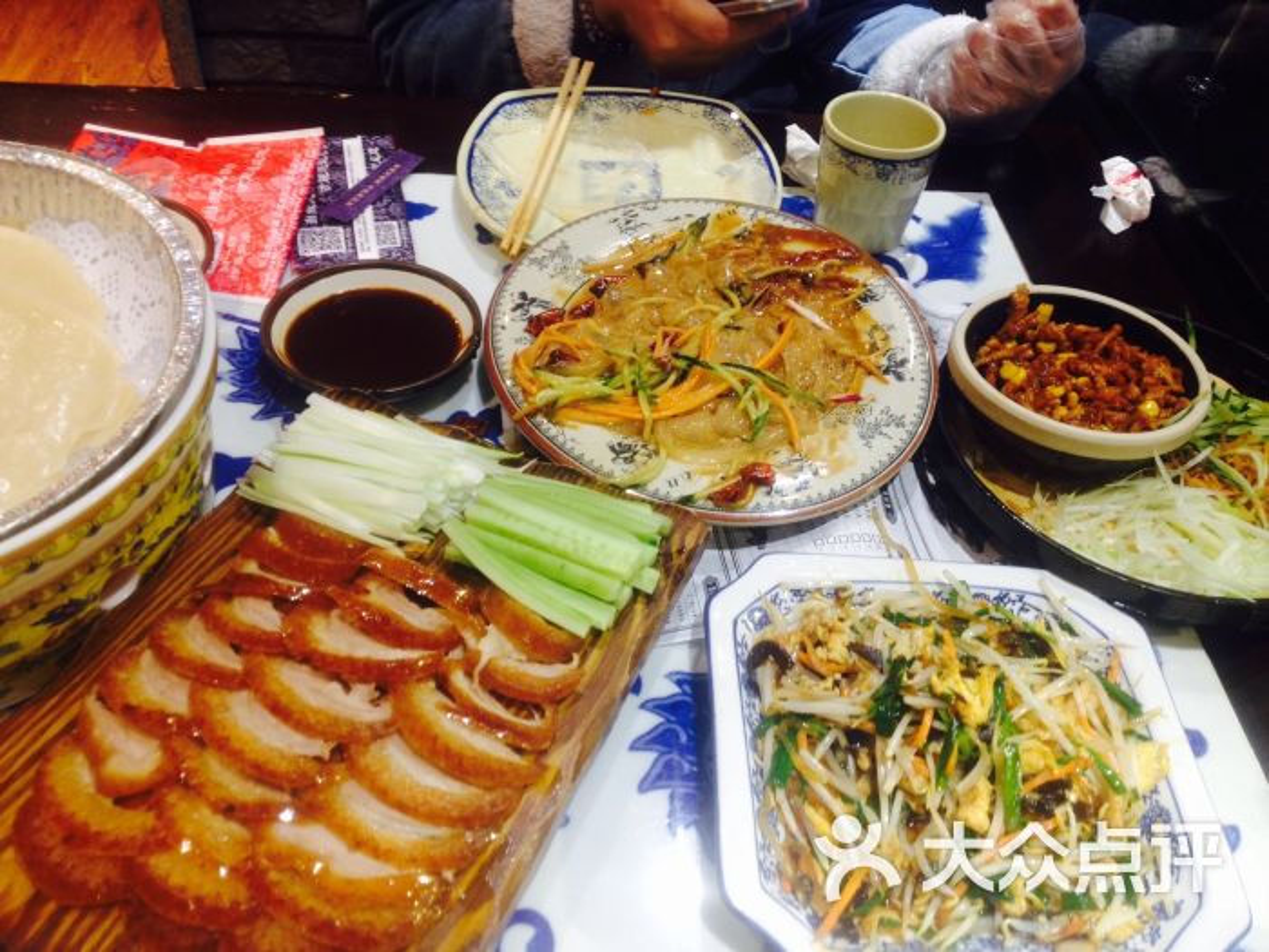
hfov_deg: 52.6
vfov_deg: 40.7
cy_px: 476
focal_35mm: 35
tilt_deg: -46.5
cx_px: 634
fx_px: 1283
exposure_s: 1/30
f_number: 2.4
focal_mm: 4.28
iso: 50
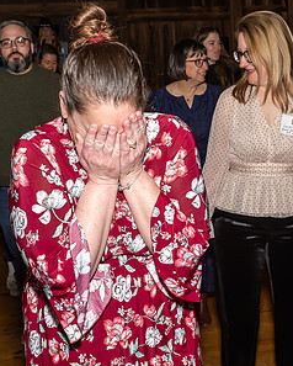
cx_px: 187
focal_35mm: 59
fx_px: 639
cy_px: 215
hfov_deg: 25.7
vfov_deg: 31.9
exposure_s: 1/250
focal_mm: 17
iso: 640
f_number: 7.1
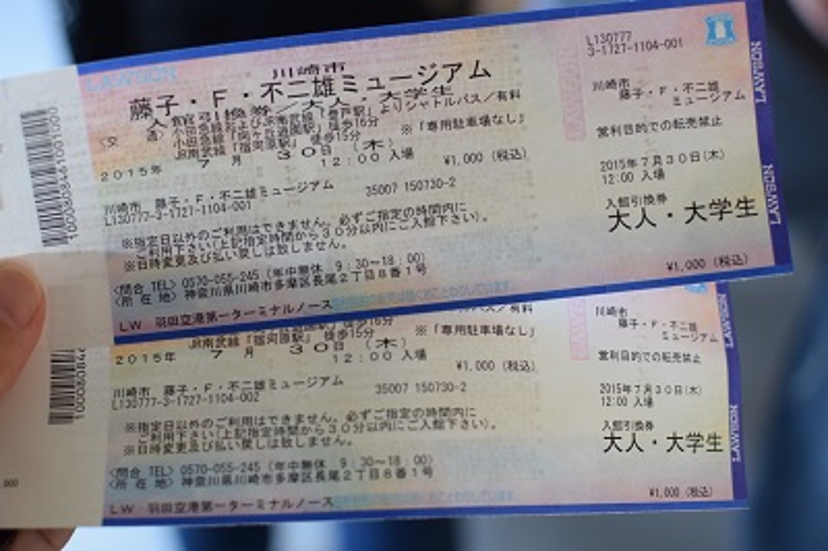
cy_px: 276
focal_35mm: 52
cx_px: 414
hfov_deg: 37.9
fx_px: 1206
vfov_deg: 25.7
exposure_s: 1/60
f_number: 4
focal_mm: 35
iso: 500
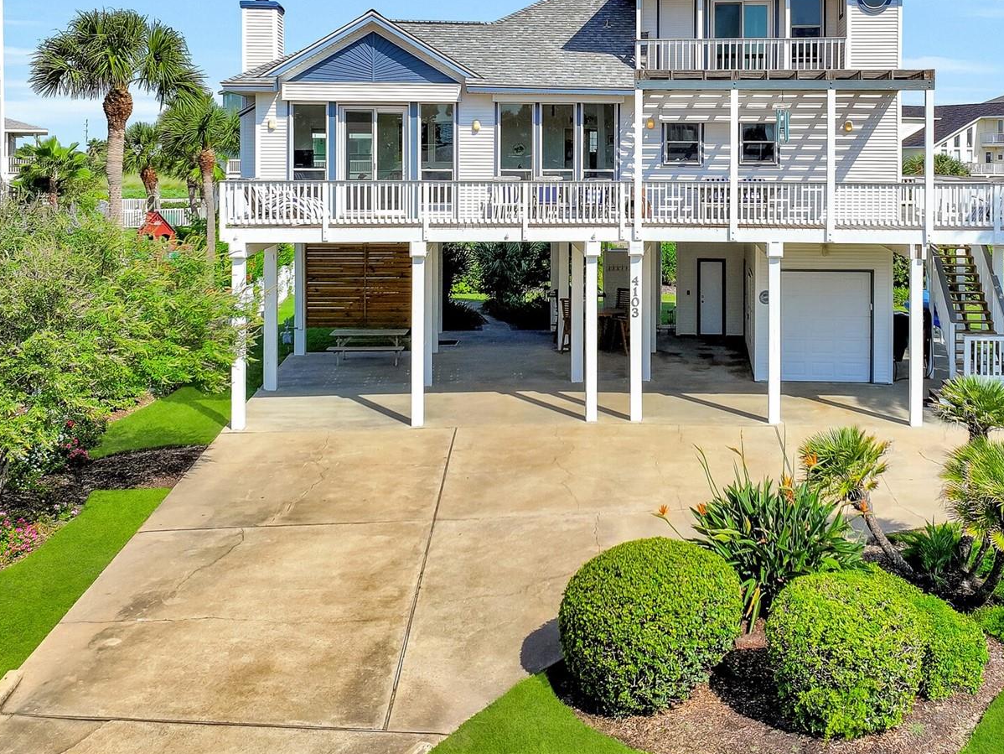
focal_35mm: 41
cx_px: 604
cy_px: 168
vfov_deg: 34.2
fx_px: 1189
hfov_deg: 45.5
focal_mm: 12.29
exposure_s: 1/1250
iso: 100
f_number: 4
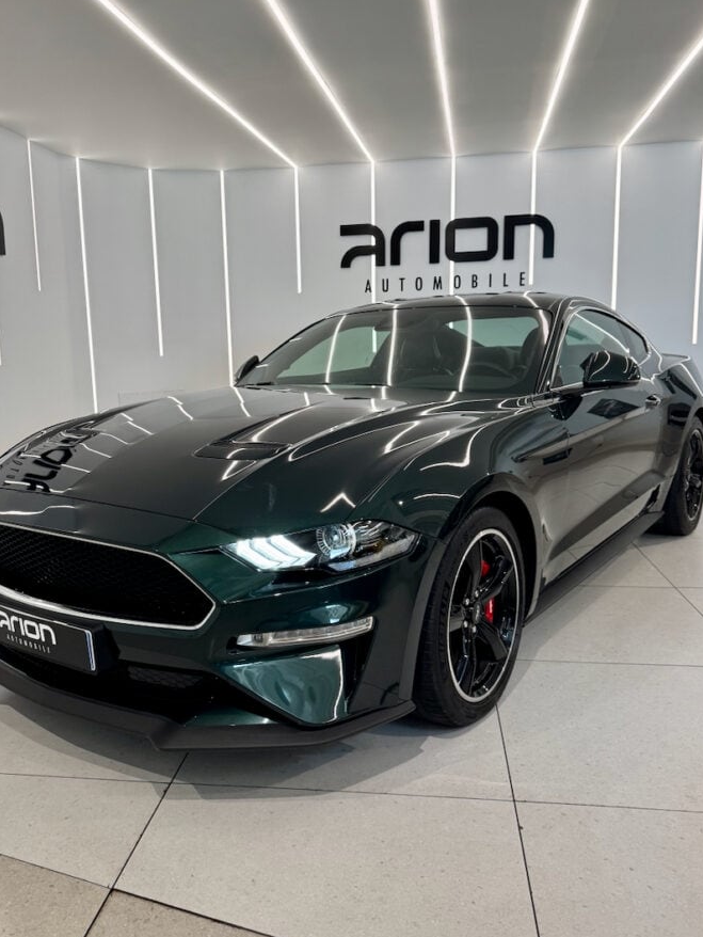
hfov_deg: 48.2
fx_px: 785
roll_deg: +0.7
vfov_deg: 61.6
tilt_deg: -8.6
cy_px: 460
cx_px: 320
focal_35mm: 29
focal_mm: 6.76
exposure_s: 1/100
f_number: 1.78
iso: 100
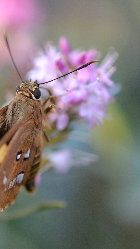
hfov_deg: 12.7
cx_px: 36
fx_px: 627
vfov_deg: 22.5
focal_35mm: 95
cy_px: 124
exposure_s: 1/500
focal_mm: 40
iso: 1100
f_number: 3.2
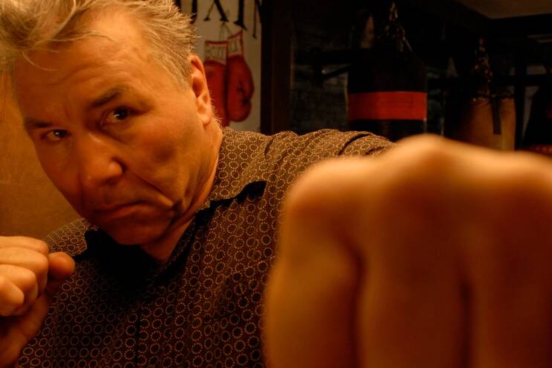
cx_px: 232
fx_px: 690
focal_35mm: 45
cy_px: 215
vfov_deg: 29.8
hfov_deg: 43.5
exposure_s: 1/125
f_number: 4
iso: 400
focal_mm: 22
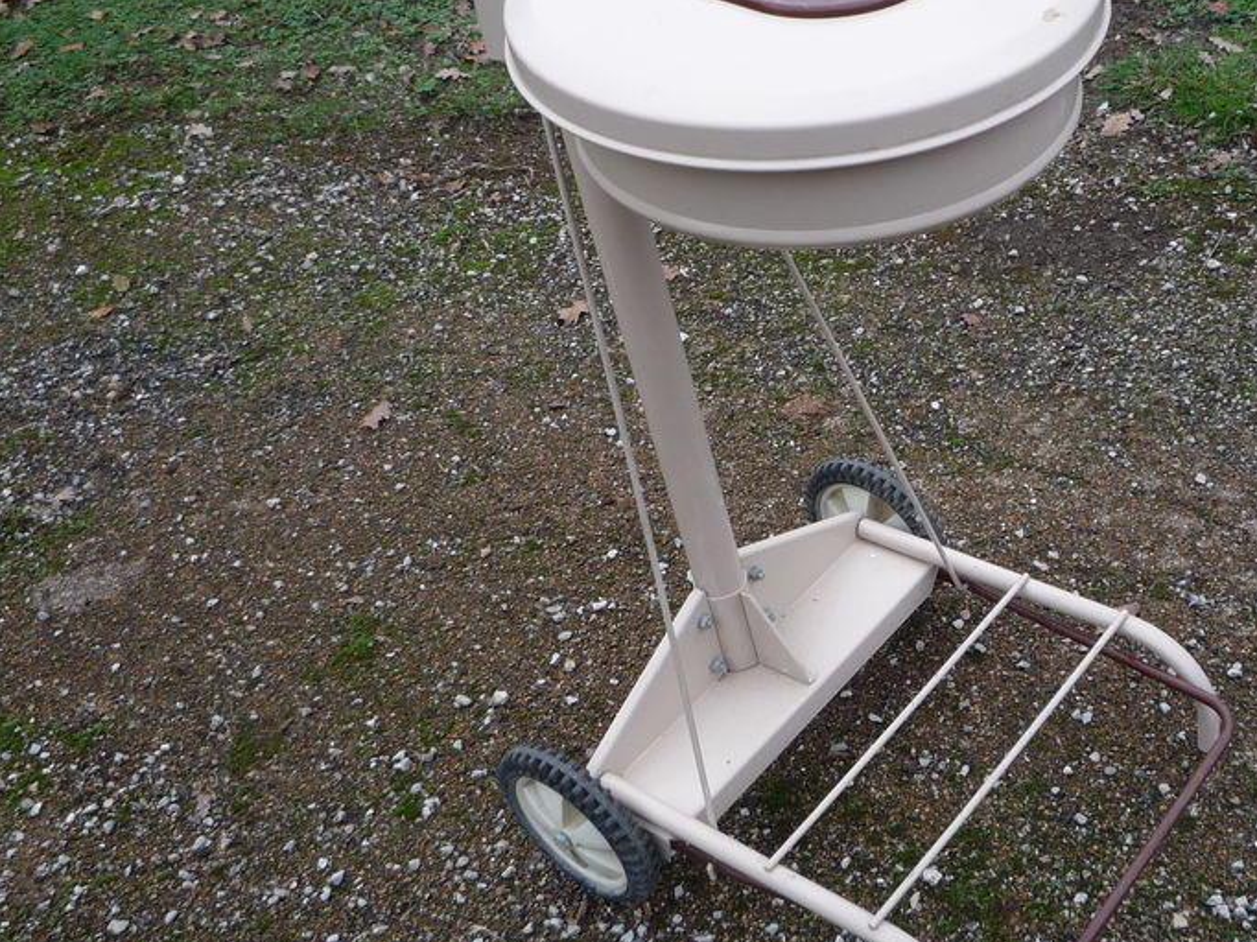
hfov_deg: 42.1
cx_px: 890
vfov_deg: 32.9
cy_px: 452
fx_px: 1597
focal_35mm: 44
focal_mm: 5.2
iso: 100
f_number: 3.3
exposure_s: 1/100
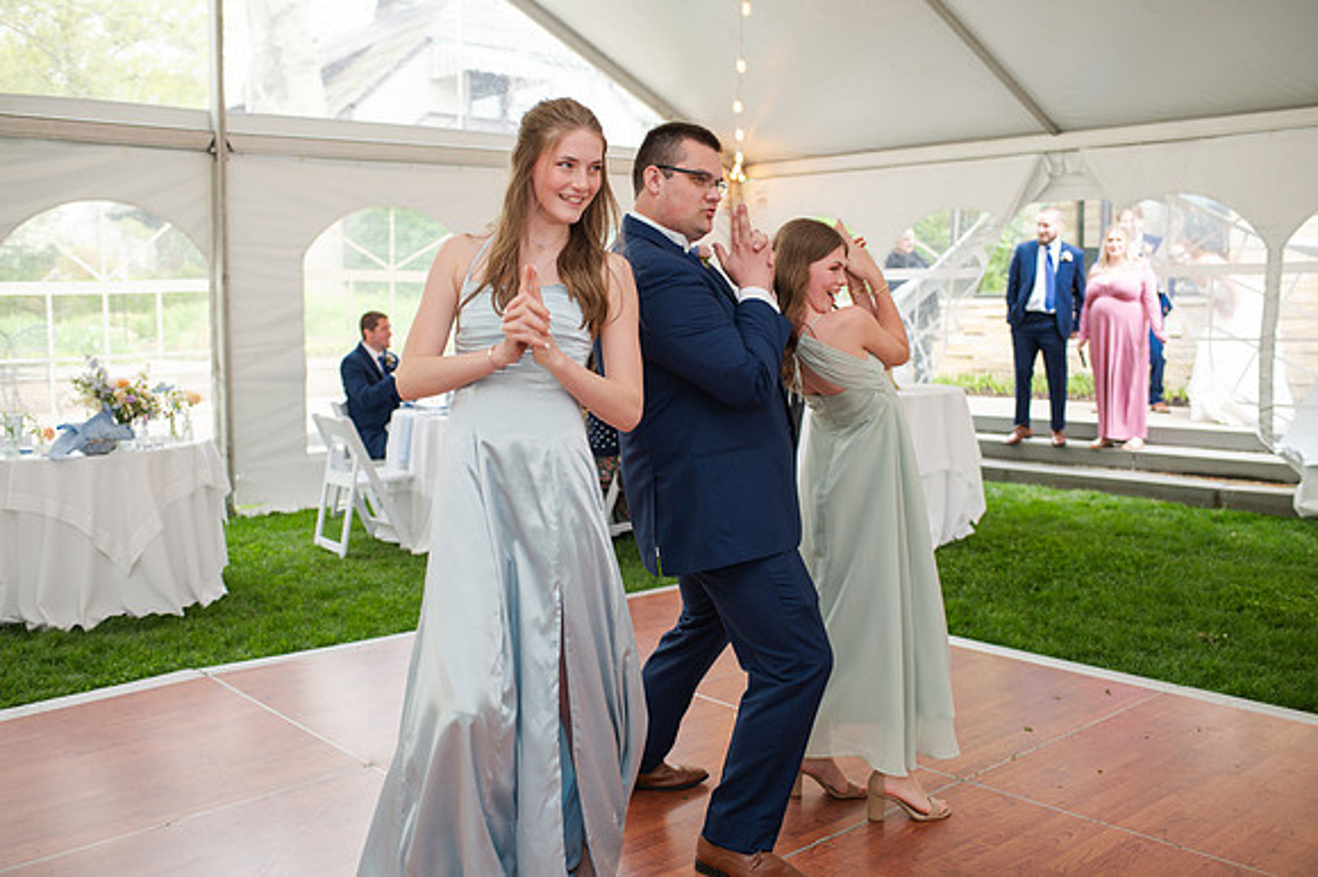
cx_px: 659
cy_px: 438
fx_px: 1281
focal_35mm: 35
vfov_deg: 37.8
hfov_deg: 54.5
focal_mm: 35
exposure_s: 1/200
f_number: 3.2
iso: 800
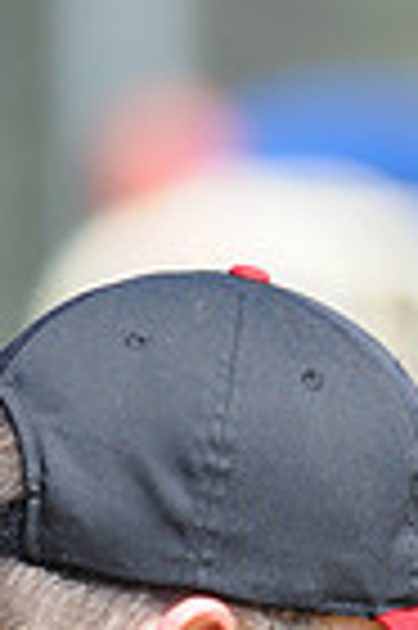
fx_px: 32613
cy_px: 1112
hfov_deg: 0.7
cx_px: 321
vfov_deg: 1.1
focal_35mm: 1868
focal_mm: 300
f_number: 4
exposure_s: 1/800
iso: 200
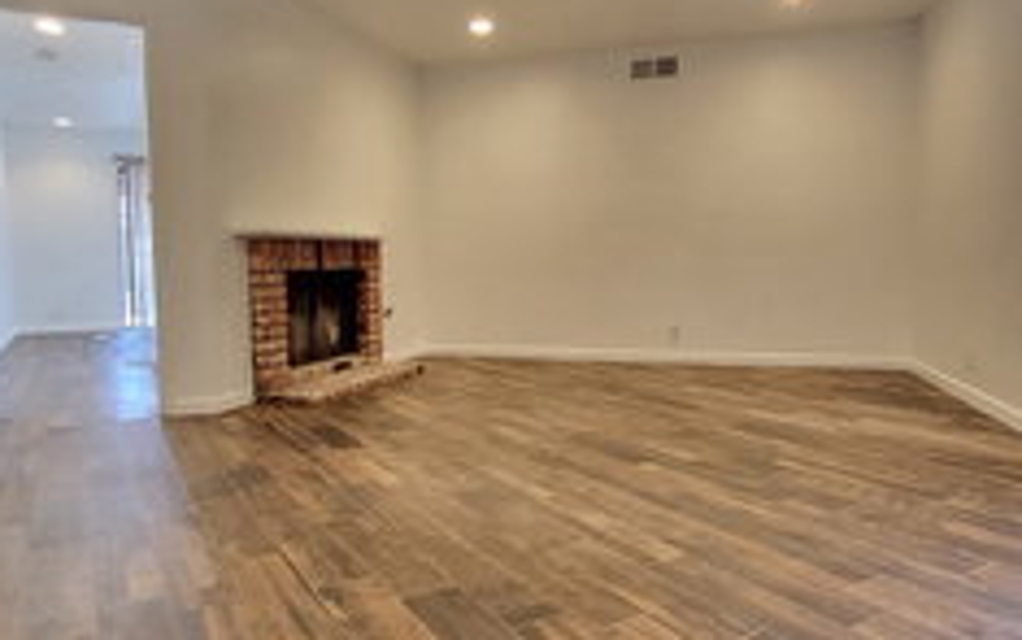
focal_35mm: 25
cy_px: 327
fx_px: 696
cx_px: 489
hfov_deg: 72.5
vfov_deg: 49.3
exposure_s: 1/30
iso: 320
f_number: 2.2
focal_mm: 1.74
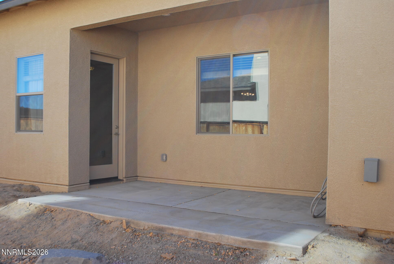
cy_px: 132
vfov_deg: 37.0
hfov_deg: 53.1
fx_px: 394
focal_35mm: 36
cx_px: 197
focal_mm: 24
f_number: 5.6
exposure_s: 1/250
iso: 180
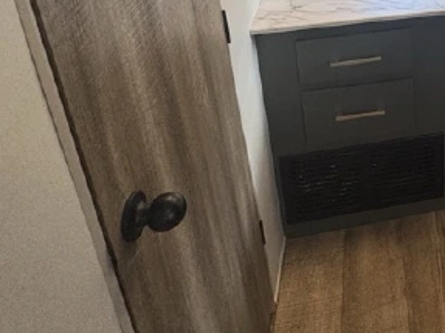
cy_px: -70
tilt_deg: -21.8
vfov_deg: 30.9
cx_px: 493
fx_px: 501
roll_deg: +0.2
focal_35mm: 39
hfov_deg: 39.1
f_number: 2.2
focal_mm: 2.22
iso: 100
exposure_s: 1/99
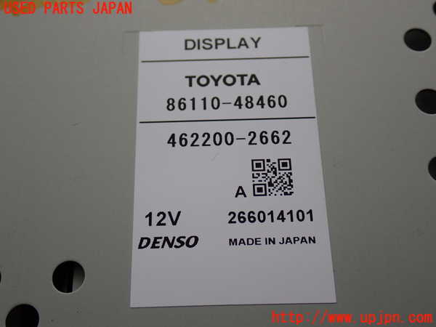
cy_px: 164
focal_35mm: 47
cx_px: 218
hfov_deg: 40.4
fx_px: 592
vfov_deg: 30.9
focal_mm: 8.4
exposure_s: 1/60
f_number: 3.1
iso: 200
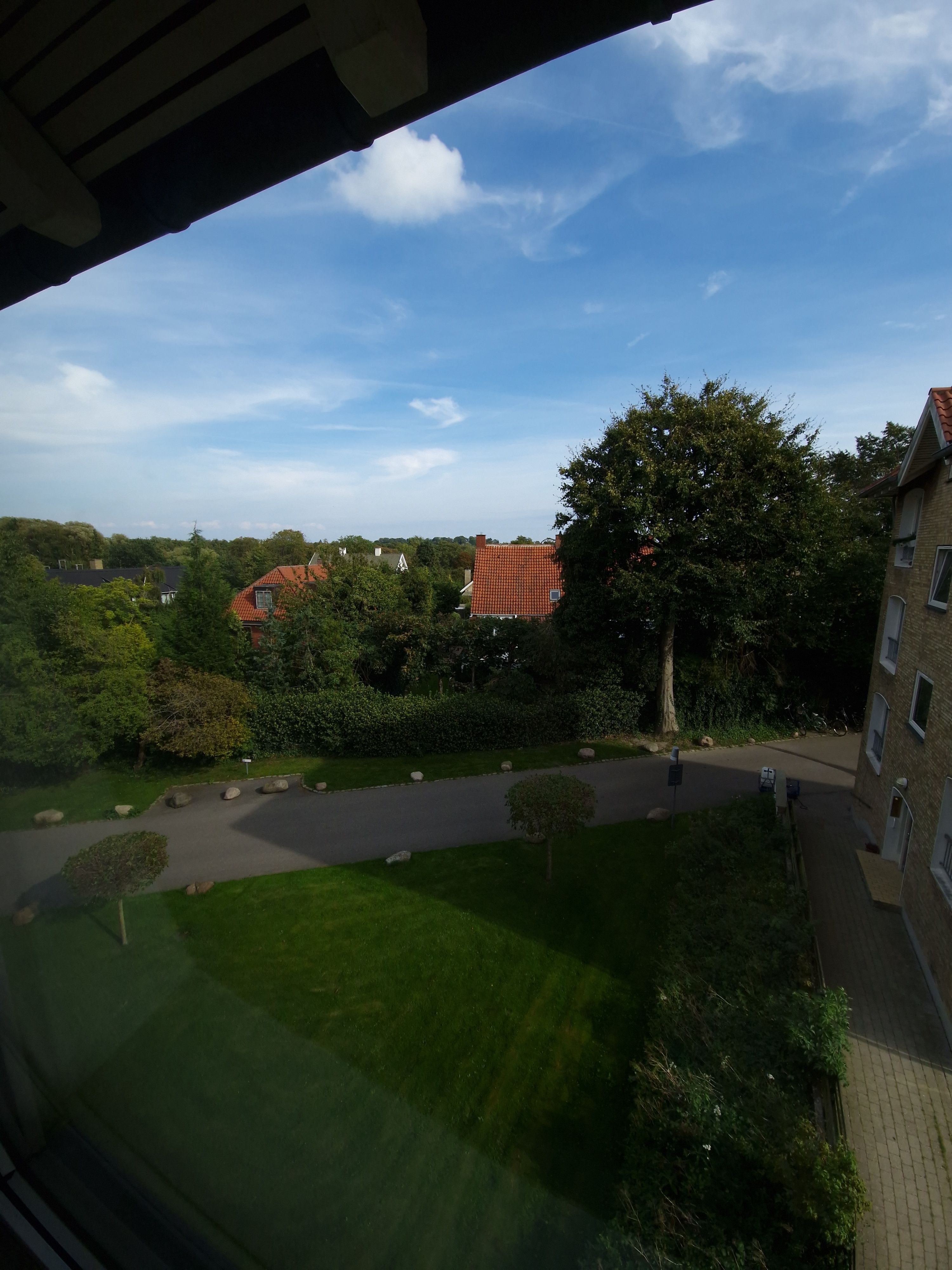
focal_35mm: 13
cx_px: 476
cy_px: 635
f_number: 2.2
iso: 50
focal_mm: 2.2
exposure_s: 1/1062
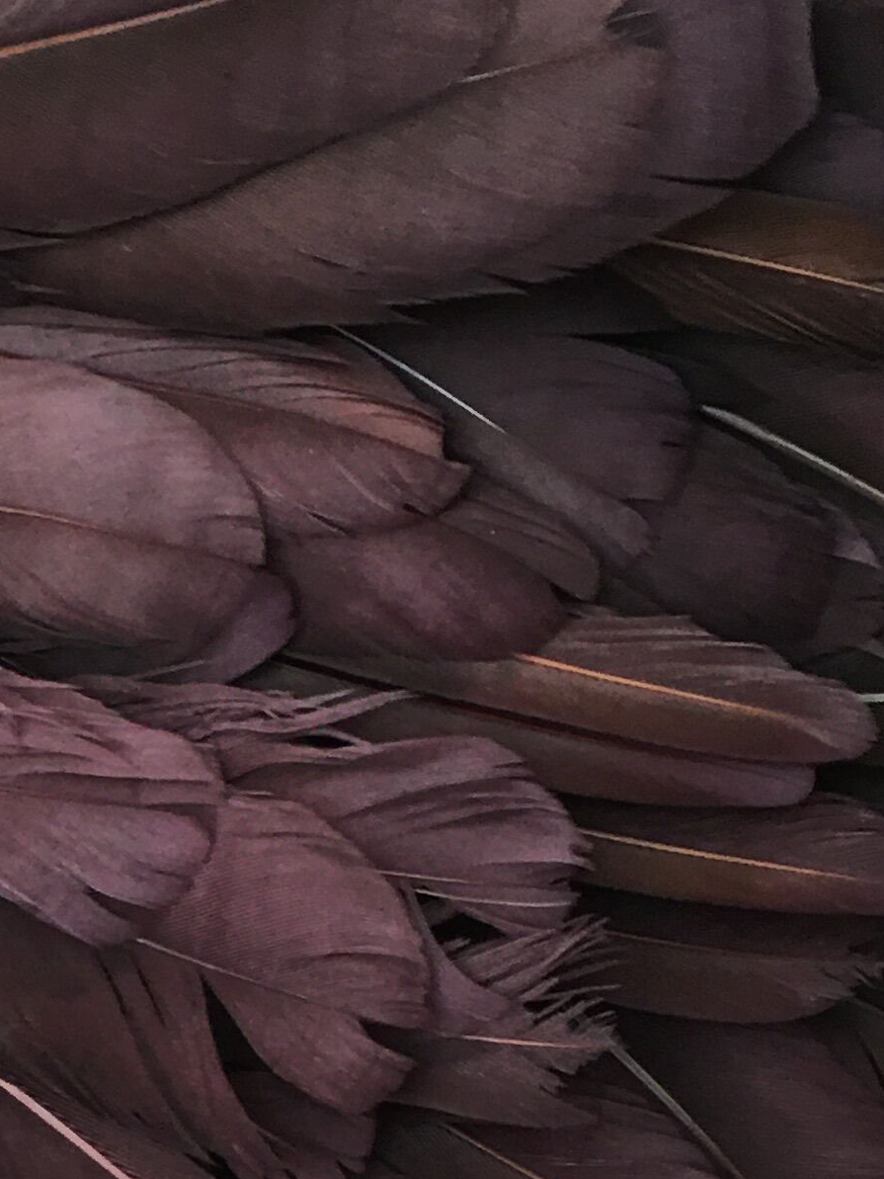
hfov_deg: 14.8
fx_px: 3336
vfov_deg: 19.0
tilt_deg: +6.1
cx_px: -37
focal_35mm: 98
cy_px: 1399
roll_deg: +0.9
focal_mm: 4.15
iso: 40
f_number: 2.2
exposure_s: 1/17
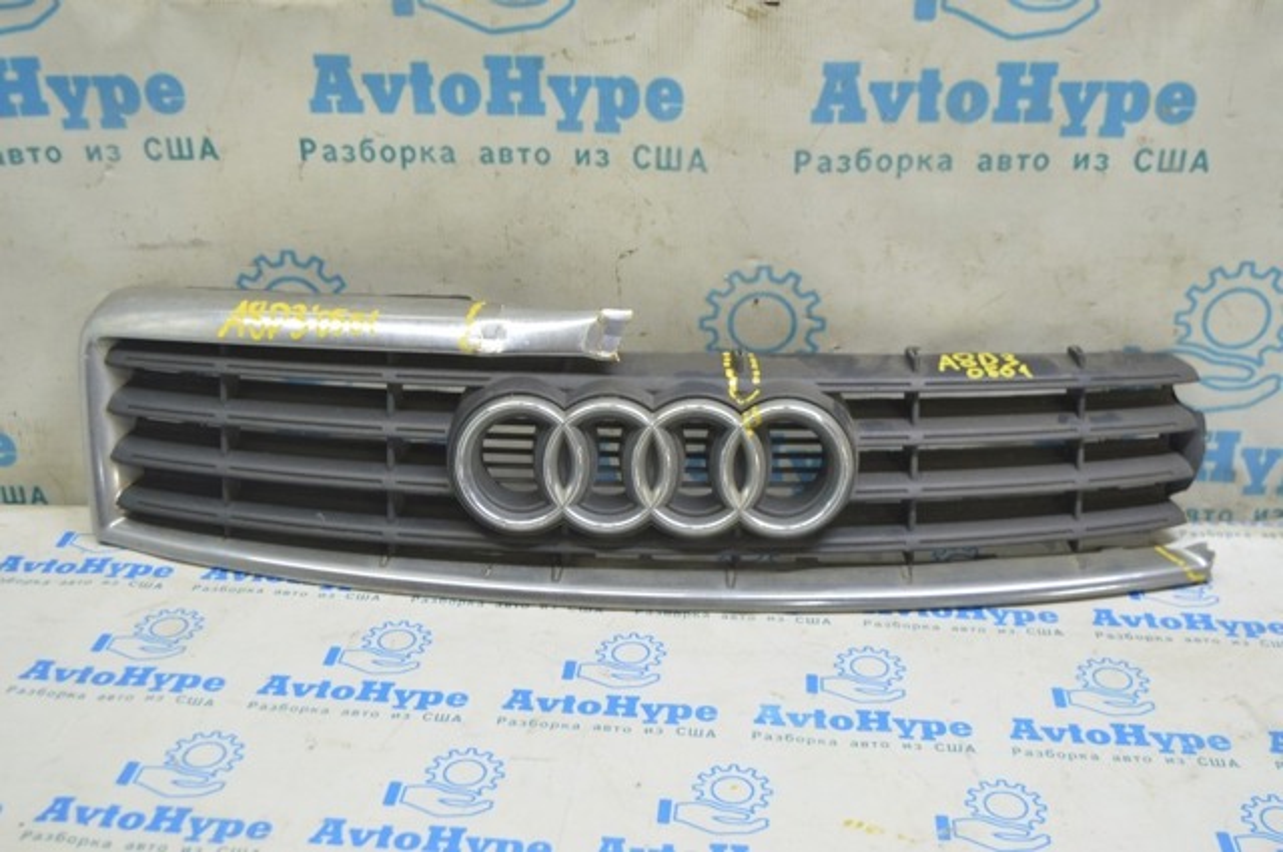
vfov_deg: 31.8
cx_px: 642
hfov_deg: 46.5
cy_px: 426
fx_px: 1495
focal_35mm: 42
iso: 400
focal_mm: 28
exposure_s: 1/20
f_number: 5.6
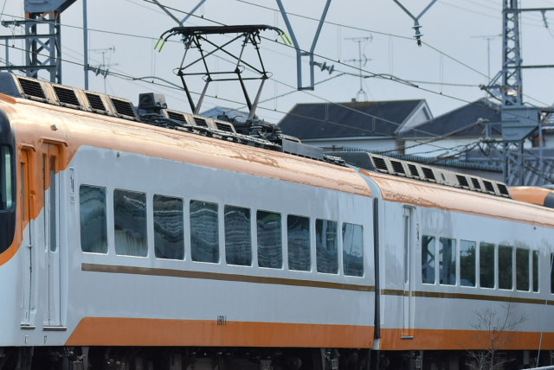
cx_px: 202
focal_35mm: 315
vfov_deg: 4.4
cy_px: 244
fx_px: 4852
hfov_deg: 6.5
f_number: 4
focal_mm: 105
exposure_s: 1/1000
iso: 720
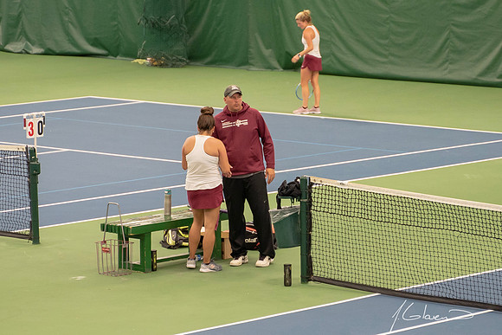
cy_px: 147
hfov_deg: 10.9
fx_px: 2641
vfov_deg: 7.3
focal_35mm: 189
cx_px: 236
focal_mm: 75
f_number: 2.8
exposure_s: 1/250
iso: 1600
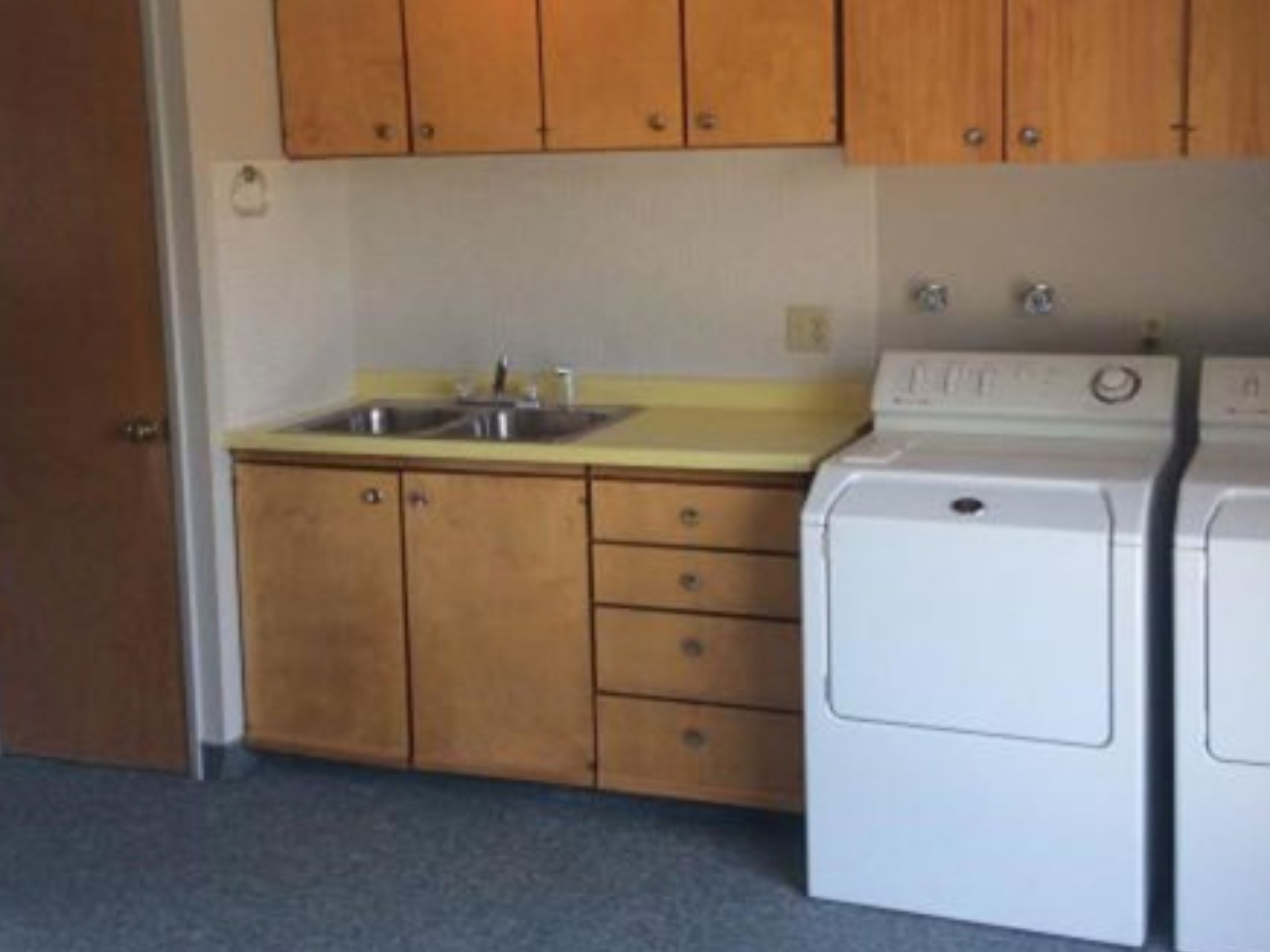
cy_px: 361
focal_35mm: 47
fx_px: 1724
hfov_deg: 40.4
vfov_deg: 30.8
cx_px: 676
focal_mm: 3.3
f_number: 2.4
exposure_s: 1/120
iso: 50
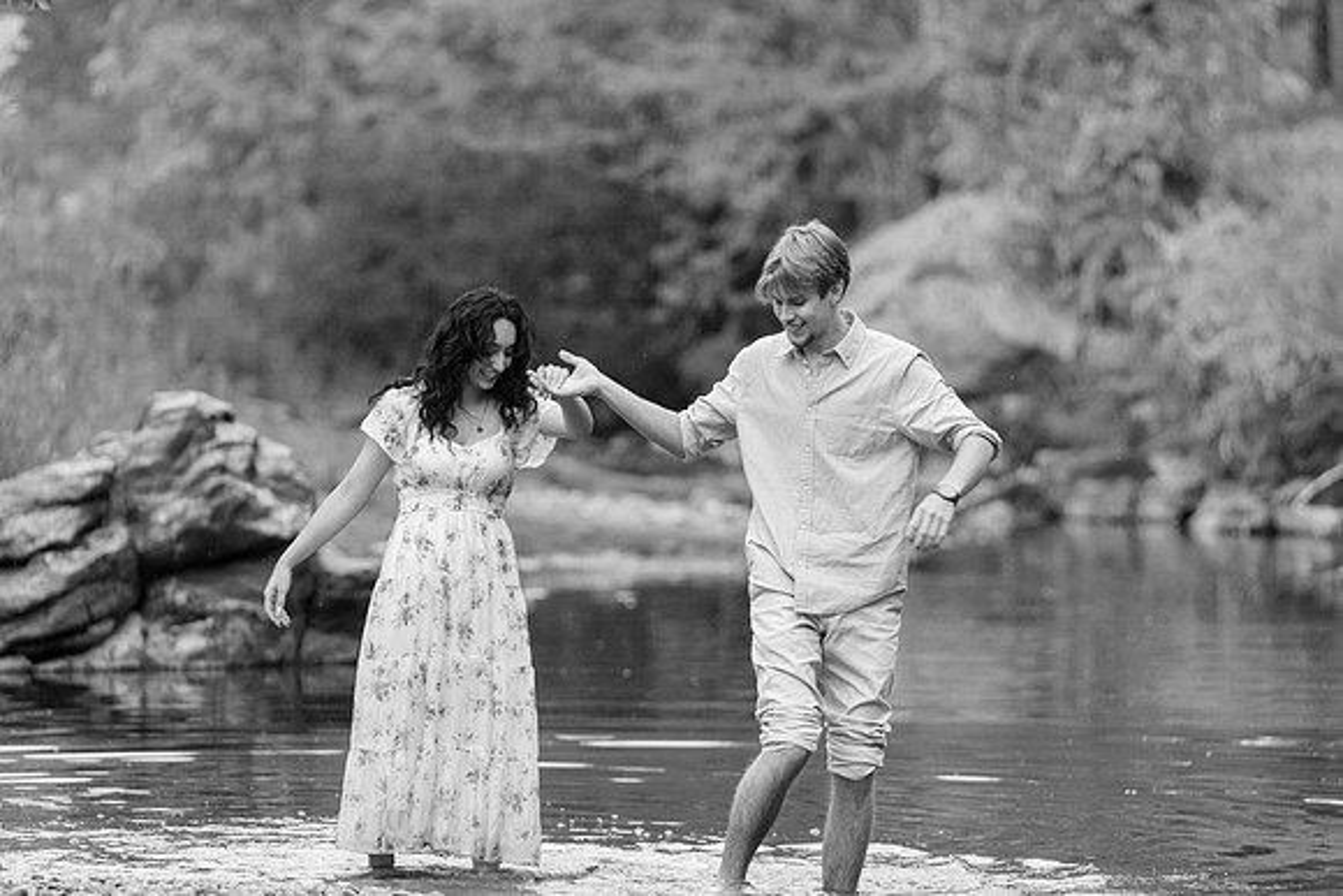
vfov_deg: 6.9
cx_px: 672
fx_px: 7463
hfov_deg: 10.3
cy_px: 448
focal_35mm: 200
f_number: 3.5
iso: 1600
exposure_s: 1/200
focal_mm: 200
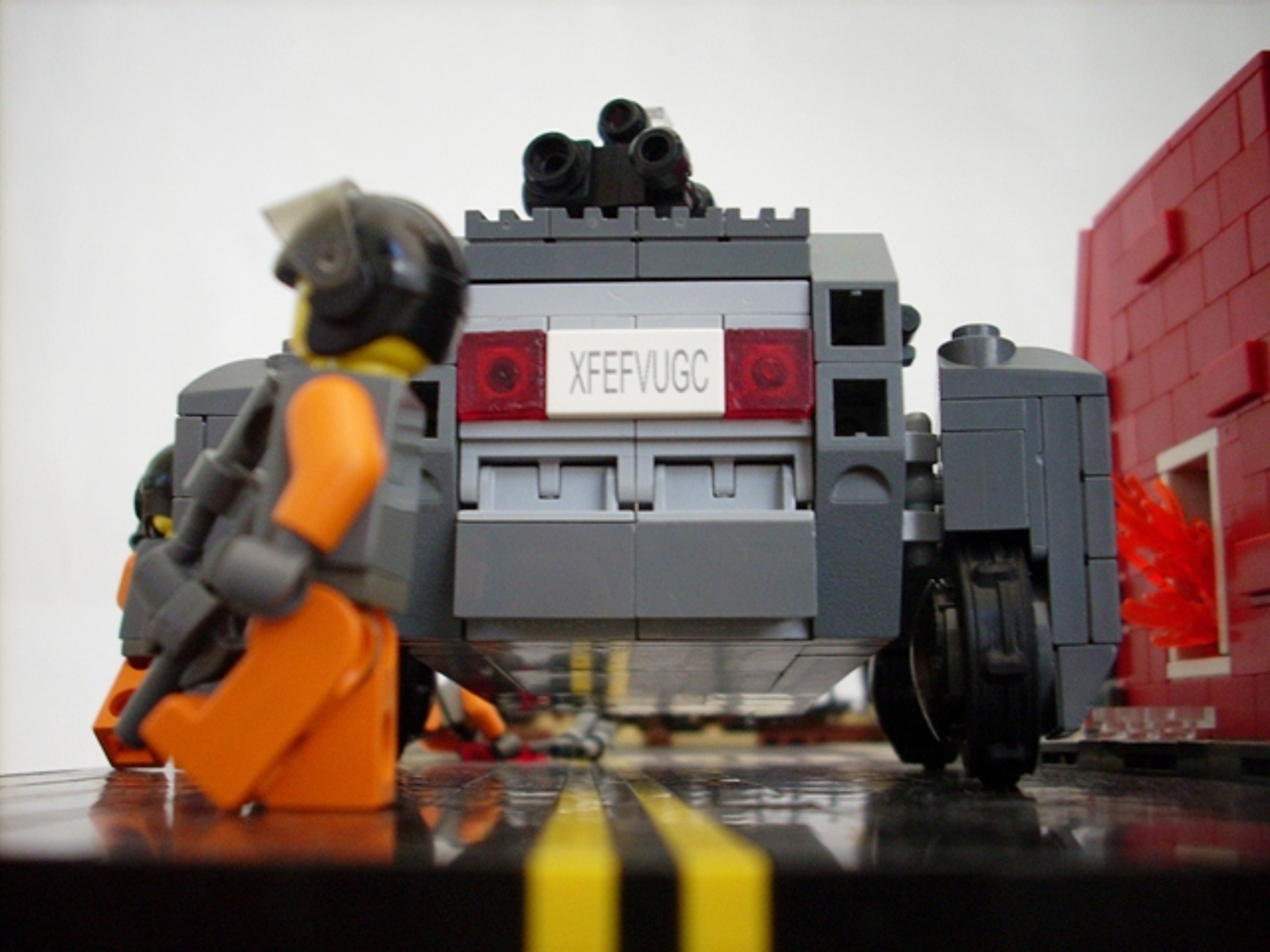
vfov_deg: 38.7
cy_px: 476
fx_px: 1357
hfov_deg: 50.1
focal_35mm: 37
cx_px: 635
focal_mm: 6.2
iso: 129
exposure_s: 1/30
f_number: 2.8
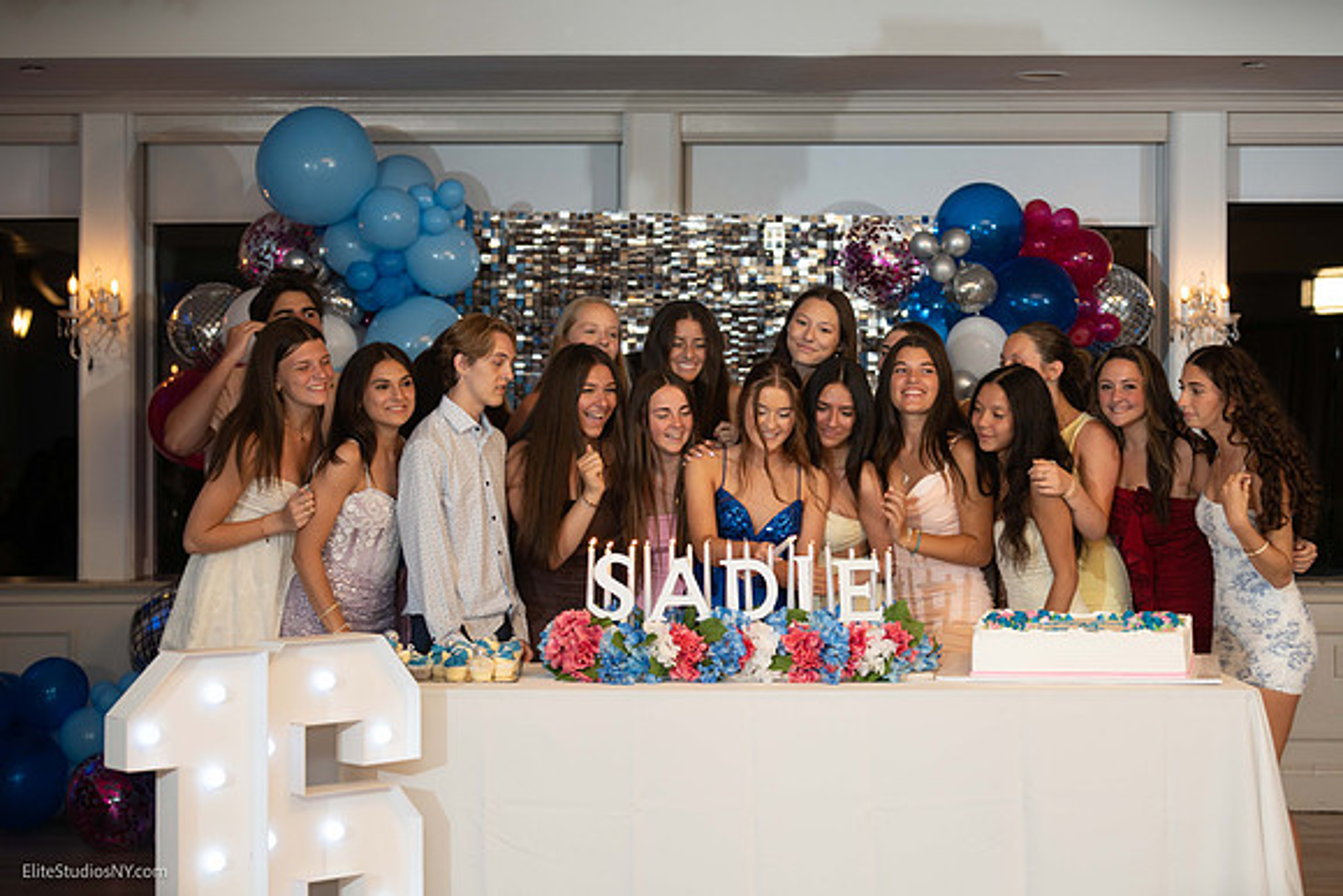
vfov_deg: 19.5
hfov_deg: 28.8
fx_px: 2612
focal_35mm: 70
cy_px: 448
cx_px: 672
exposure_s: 1/125
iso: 800
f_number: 2.8
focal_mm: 70
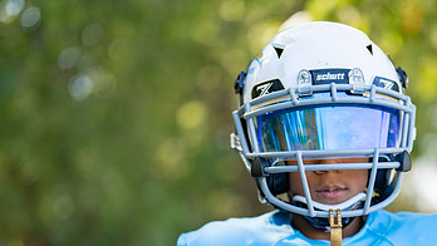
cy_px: 262
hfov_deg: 21.8
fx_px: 1124
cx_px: 334
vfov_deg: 12.3
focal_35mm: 97
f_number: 1.2
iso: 100
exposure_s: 1/1600
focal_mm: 50
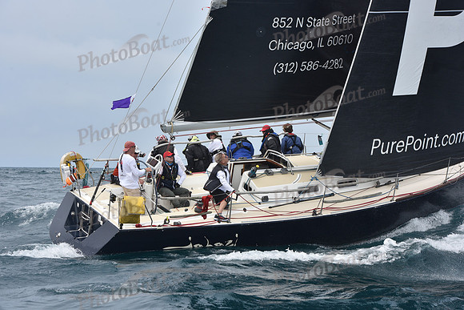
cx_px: 232
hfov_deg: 28.8
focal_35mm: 70
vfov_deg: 19.5
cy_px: 155
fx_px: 902
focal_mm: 70
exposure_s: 1/800
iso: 250
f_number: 9
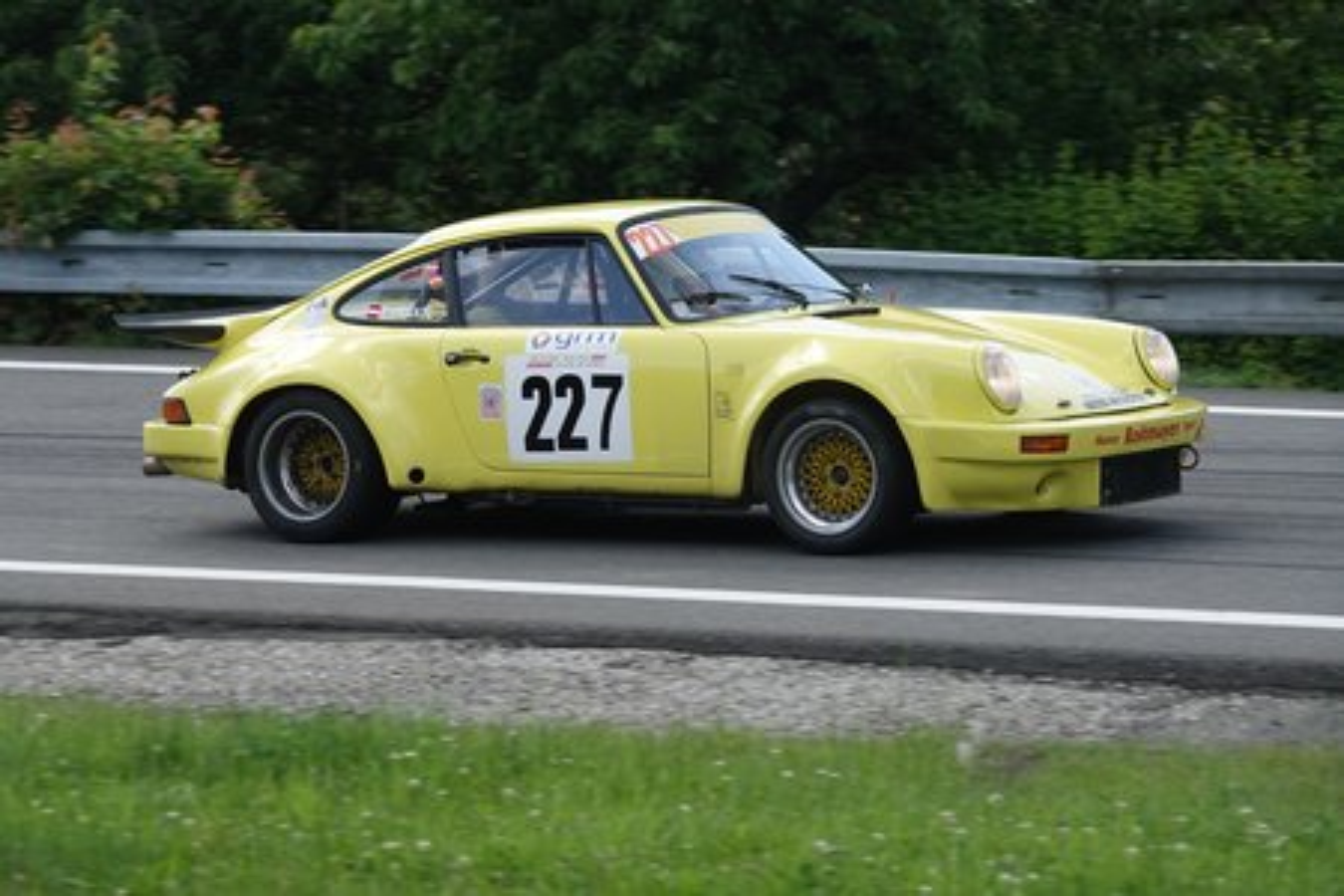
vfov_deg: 9.2
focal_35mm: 149
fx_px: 5562
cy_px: 448
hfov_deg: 13.8
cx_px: 672
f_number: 4
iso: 250
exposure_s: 1/800
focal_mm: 54.57
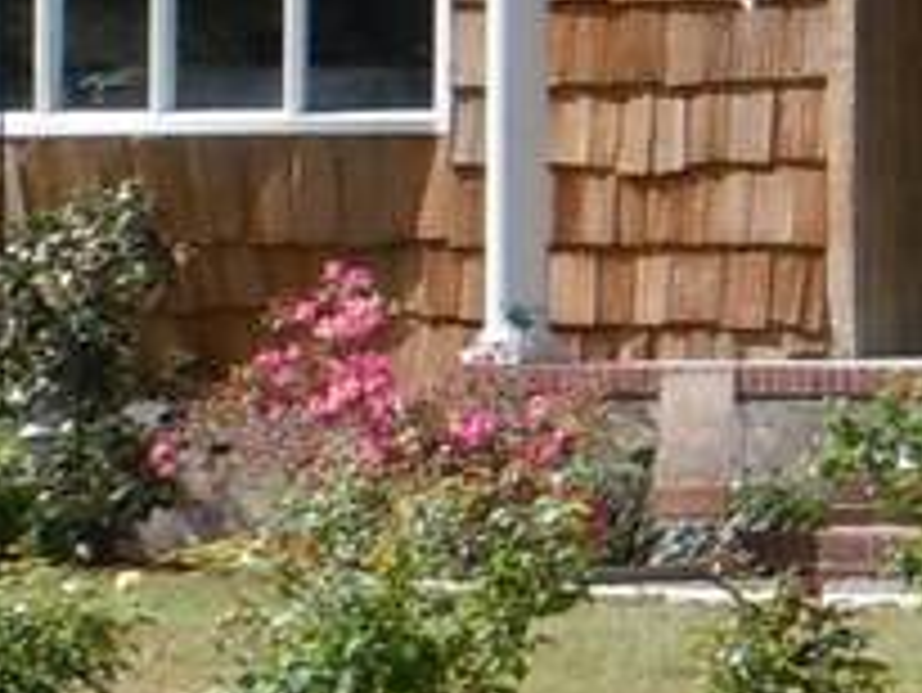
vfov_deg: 2.7
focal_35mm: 543
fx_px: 14471
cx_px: 1974
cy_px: -76
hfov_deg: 3.6
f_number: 5.3
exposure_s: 1/320
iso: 100
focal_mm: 15.6
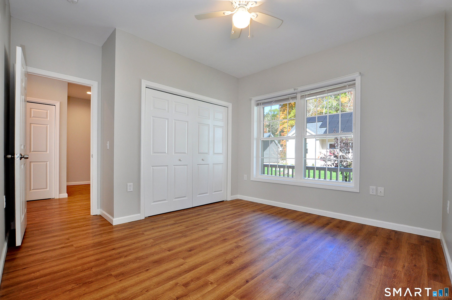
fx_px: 188
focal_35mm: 15
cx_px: 226
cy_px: 150
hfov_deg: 100.5
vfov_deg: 77.2
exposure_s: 1/20
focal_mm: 10
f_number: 6.3
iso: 320
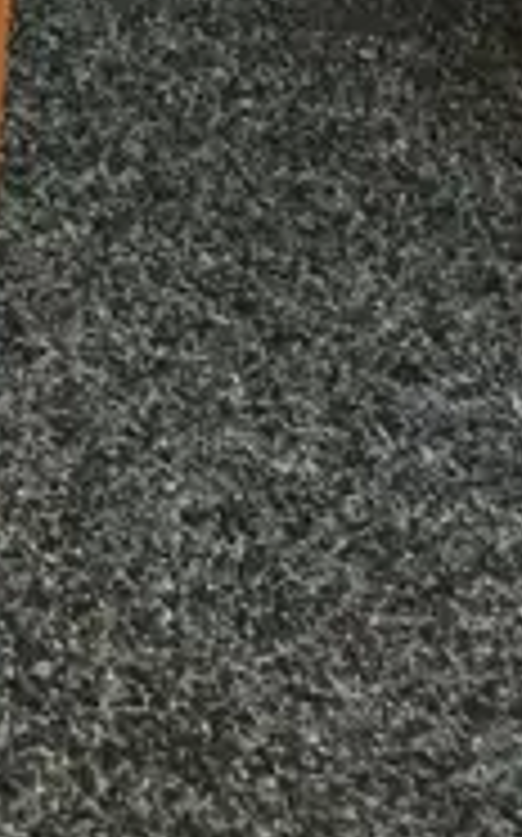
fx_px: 3853
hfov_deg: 6.8
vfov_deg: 11.7
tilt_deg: -24.1
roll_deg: -0.6
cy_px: -508
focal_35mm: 169
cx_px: -1148
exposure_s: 1/17
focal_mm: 4.15
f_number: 2.2
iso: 80
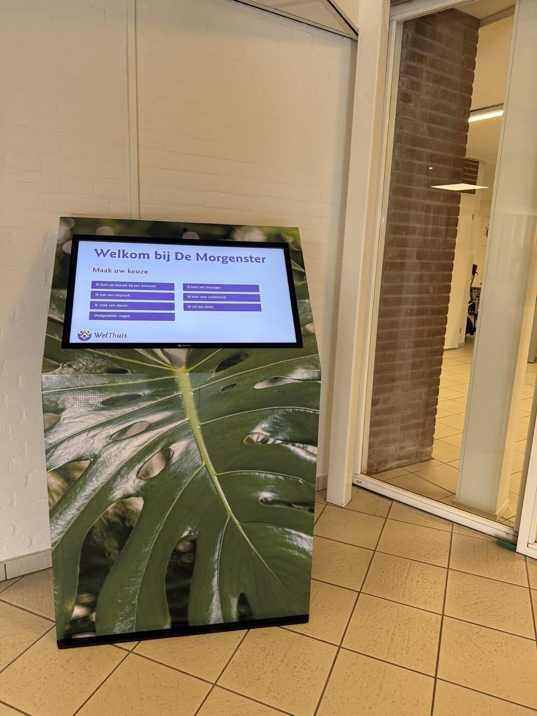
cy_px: 358
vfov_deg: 71.6
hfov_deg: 56.8
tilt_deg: -12.9
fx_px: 496
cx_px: 268
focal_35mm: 24
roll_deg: -2.4
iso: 200
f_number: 1.78
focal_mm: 6.76
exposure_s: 1/100
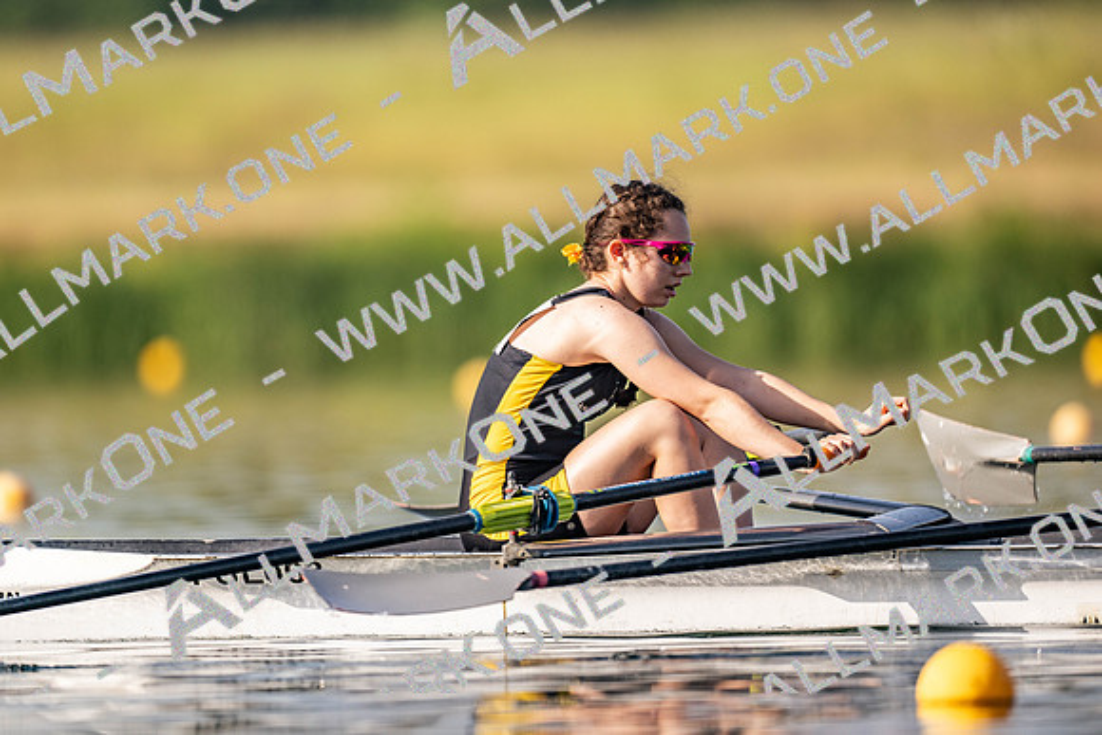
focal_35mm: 600
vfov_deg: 2.3
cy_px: 368
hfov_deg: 3.4
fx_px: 18370
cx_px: 551
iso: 160
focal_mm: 600
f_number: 4
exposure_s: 1/2500
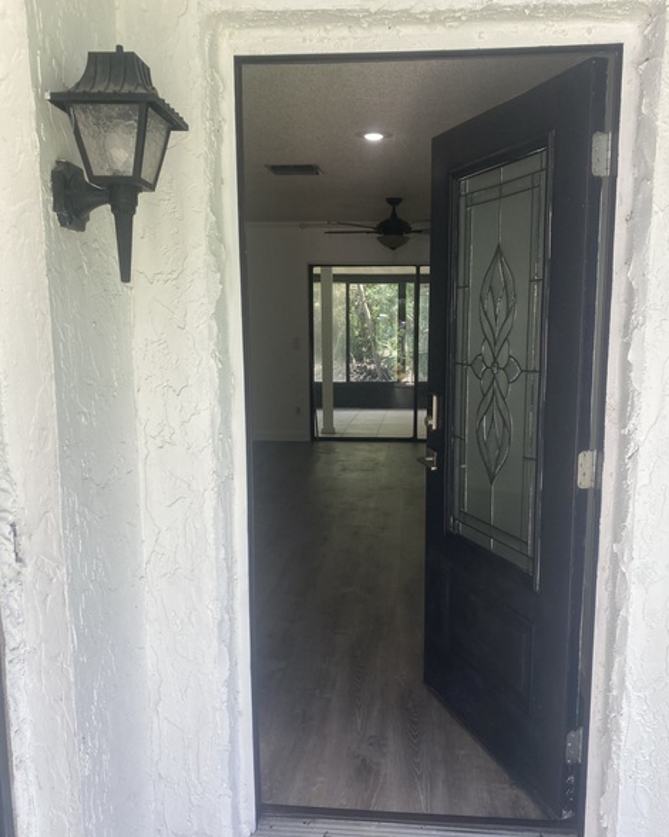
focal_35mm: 31
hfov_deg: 47.1
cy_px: 445
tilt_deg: -7.3
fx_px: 768
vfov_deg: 57.2
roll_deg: -0.1
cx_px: 354
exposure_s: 1/223
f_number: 1.8
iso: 20
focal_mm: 3.99
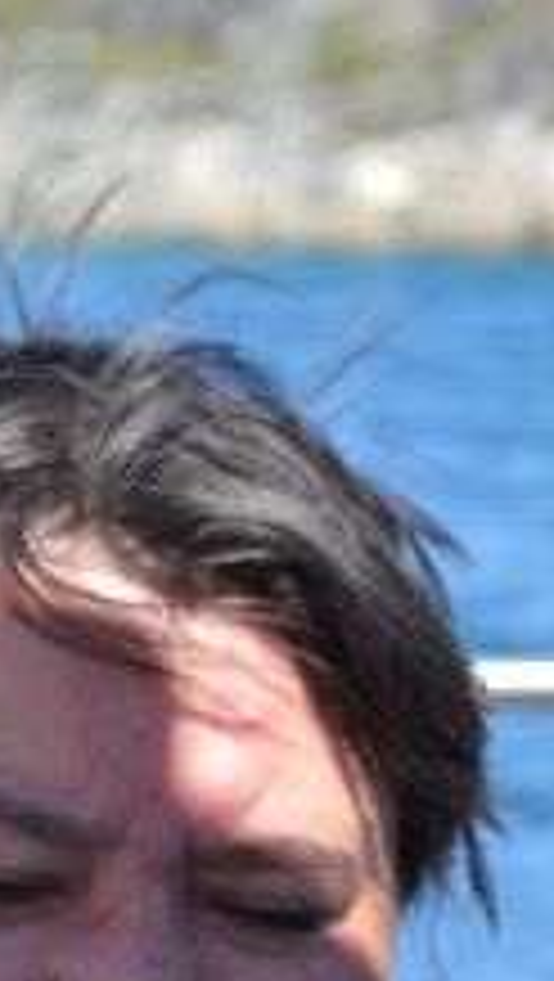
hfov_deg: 4.4
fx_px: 7191
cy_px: 972
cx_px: 595
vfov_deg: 7.8
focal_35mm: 276
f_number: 5.3
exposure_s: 1/640
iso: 200
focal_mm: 48
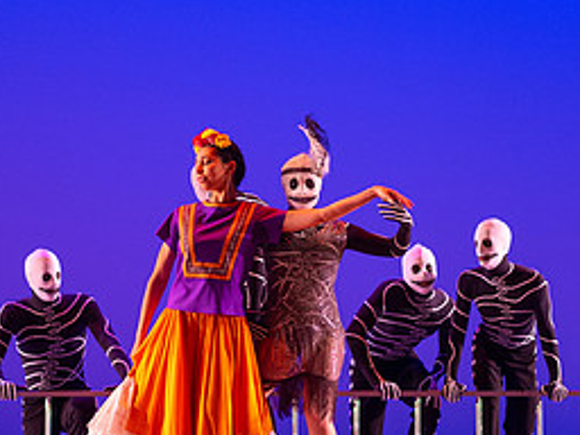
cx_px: 297
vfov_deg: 12.3
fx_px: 2011
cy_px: 198
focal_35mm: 120
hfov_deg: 16.4
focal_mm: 55
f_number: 1.8
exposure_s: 1/200
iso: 1250
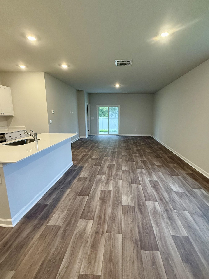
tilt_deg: -13.2
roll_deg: -2.0
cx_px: 112
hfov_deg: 71.5
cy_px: 147
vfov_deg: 87.7
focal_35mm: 18
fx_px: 145
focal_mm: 2.22
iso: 400
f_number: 2.2
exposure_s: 1/120
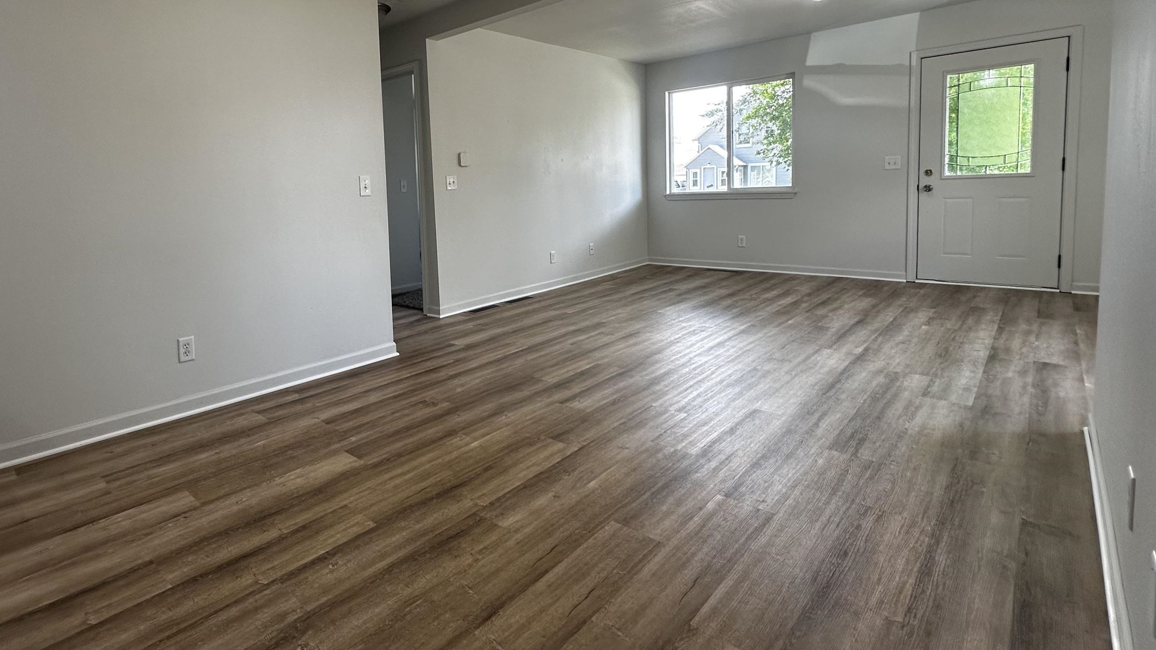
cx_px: 450
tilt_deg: -4.9
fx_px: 582
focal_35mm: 19
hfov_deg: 88.2
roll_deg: +1.9
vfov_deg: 57.4
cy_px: 233
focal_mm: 2.22
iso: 100
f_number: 2.2
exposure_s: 1/120
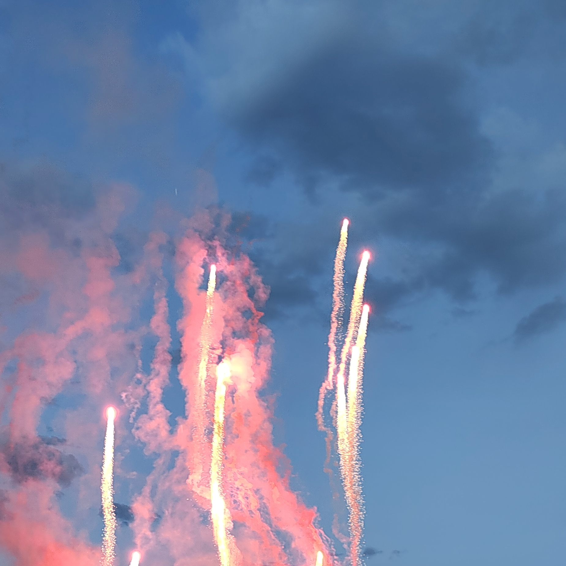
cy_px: 434
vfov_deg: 38.0
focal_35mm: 43
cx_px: 147
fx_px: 795
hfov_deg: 38.2
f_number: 1.9
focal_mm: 5.52
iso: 193
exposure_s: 1/50
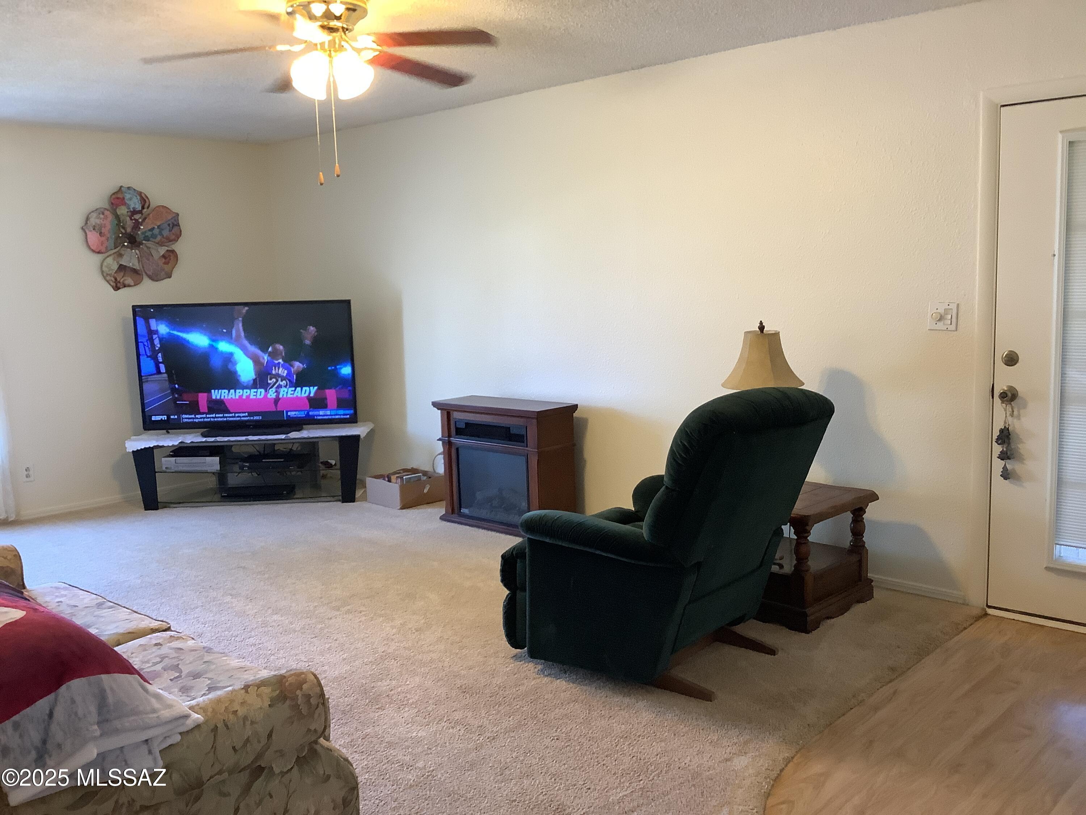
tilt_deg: -8.0
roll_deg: +1.7
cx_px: 543
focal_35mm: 31
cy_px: 408
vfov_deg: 45.4
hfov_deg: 58.4
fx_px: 973
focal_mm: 3.3
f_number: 2.4
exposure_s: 1/60
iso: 200
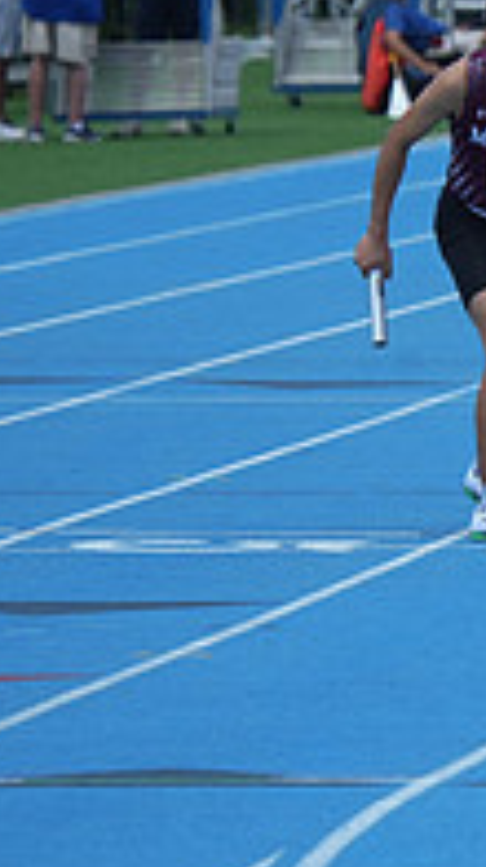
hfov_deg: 1.9
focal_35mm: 650
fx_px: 14917
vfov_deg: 3.3
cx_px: 1211
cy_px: 228
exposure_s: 1/1600
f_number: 5.6
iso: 400
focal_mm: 210
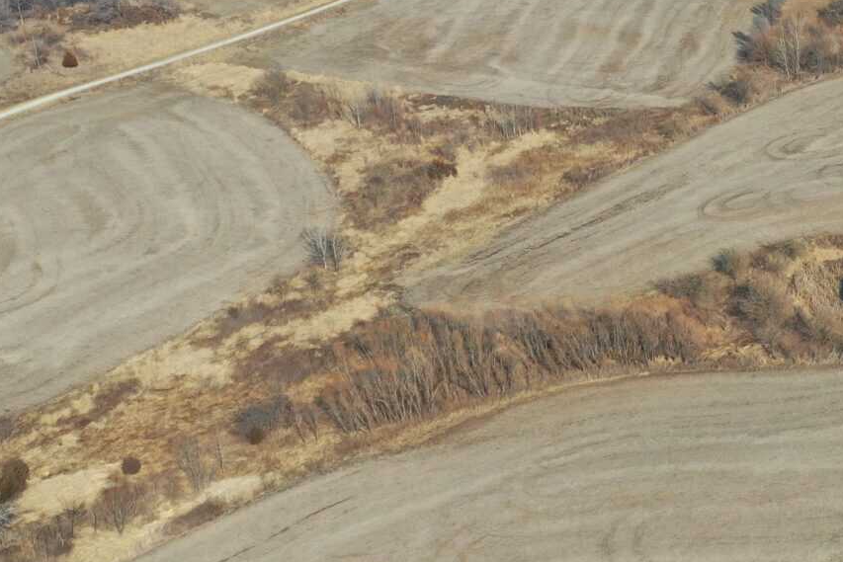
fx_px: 1967
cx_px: 1022
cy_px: 118
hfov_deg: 22.3
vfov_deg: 16.2
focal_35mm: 84
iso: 100
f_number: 5.6
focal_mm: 10.26
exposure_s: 1/500
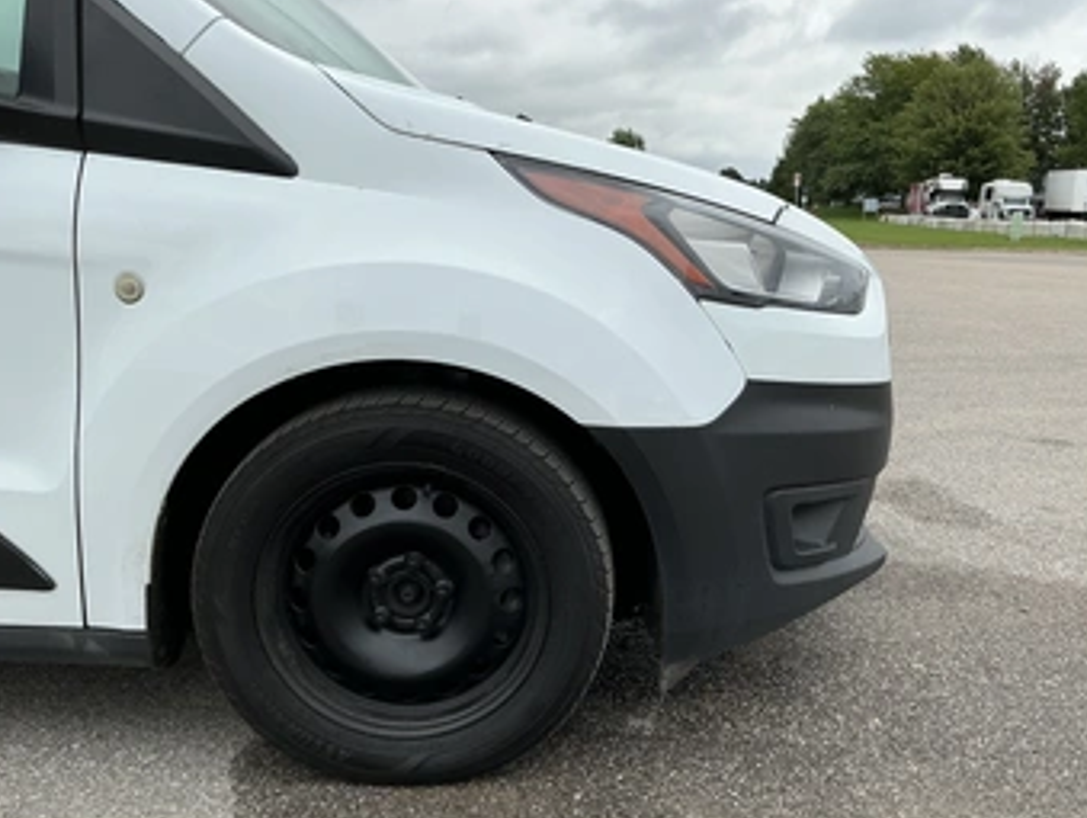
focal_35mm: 33
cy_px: 443
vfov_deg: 43.0
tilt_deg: -11.2
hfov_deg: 55.1
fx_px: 1037
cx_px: 622
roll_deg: +0.0
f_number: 1.8
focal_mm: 3
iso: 25
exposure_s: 1/683
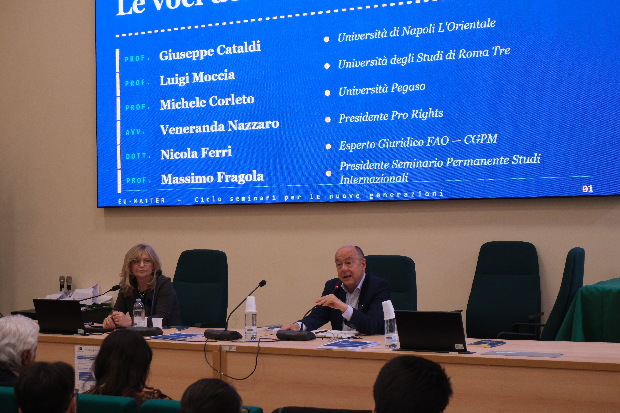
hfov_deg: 31.9
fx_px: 1085
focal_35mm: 63
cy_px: 206
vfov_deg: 21.6
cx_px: 310
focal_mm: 42
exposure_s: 1/125
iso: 1600
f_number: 5.6
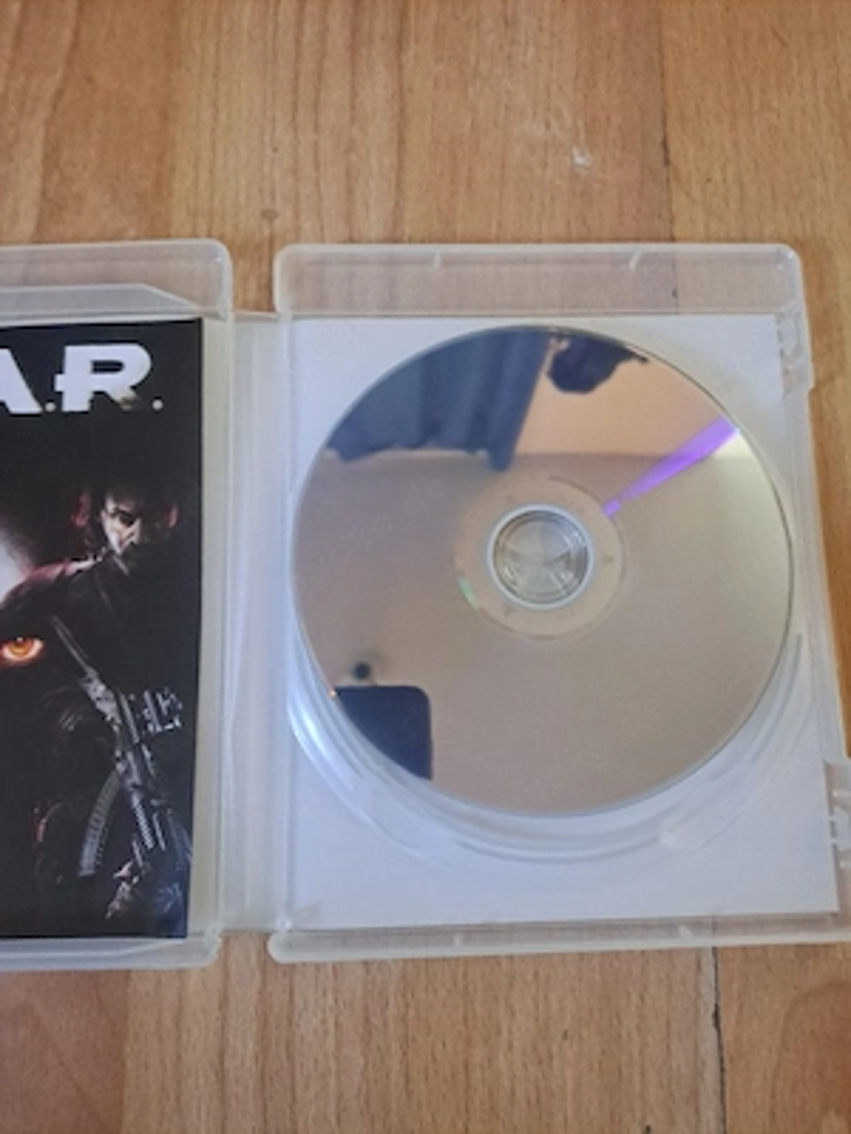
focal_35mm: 25
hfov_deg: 54.9
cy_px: 567
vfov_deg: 69.4
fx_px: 819
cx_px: 426
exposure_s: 1/14
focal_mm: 4.65
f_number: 1.8
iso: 1000
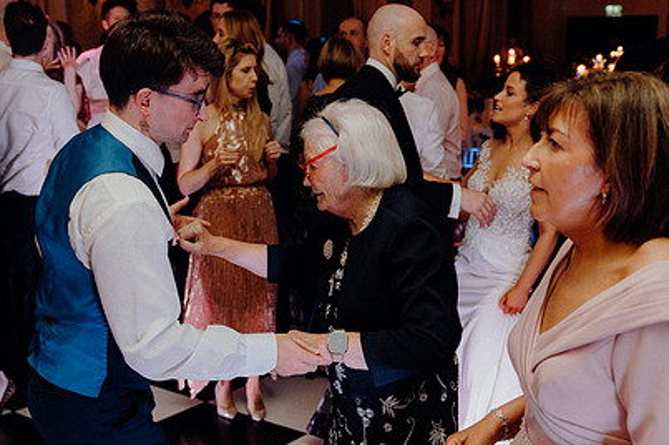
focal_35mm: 49
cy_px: 280
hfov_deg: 40.4
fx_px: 910
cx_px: 335
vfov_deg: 27.4
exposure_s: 1/160
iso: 2500
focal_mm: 34
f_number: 3.5
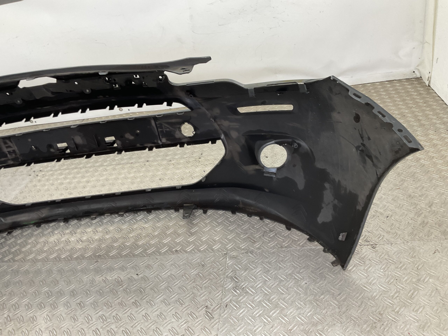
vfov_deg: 48.2
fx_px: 375
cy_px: 168
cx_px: 224
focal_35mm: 29
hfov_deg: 61.7
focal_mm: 3
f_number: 1.8
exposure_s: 1/120
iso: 32
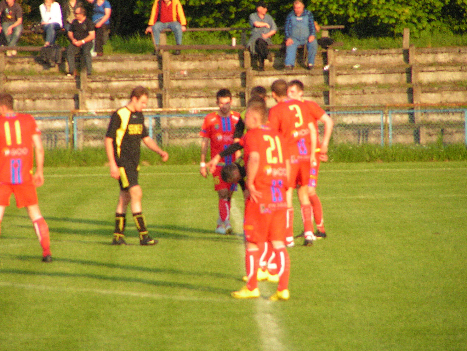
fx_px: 5127
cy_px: 176
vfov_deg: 3.9
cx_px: 234
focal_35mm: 380
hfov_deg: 5.2
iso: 125
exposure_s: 1/500
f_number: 3.7
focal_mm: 63
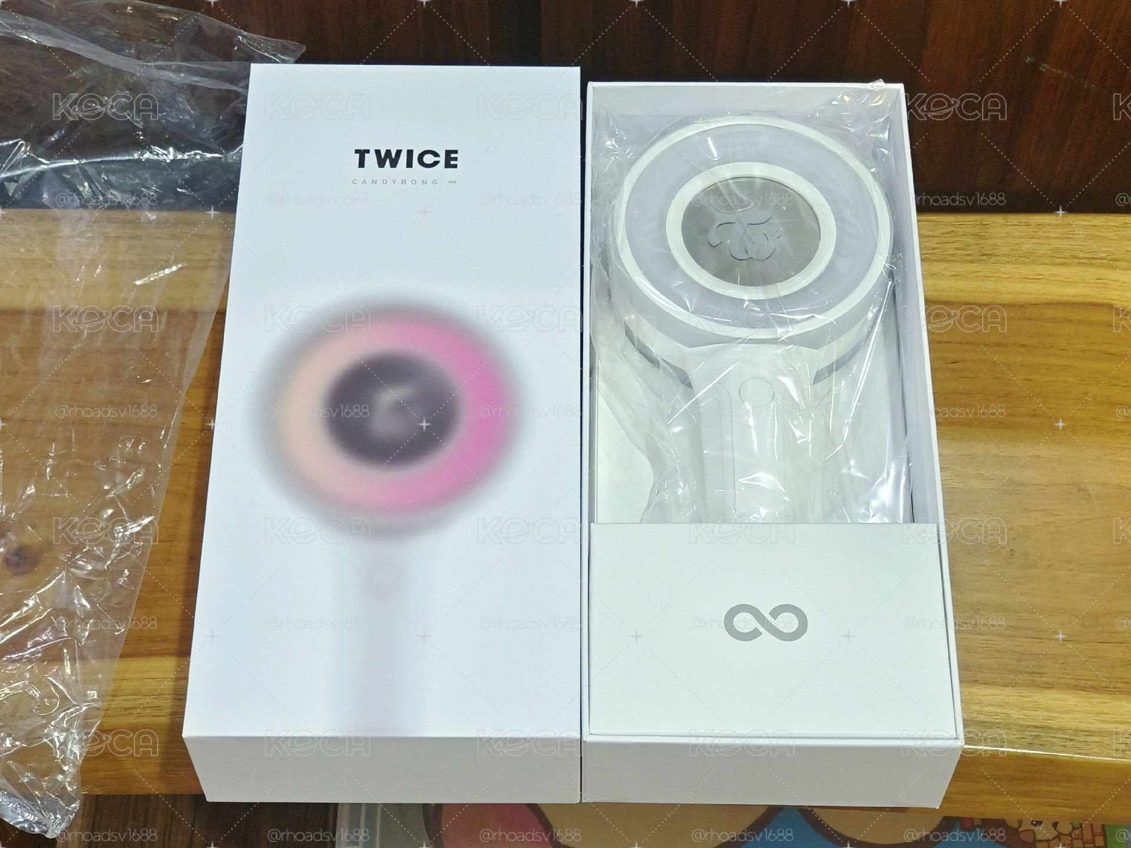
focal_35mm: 65
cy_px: 424
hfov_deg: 29.8
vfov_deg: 22.6
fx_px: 2124
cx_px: 566
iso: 906
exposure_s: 1/60.2
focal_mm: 6.7
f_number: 1.98
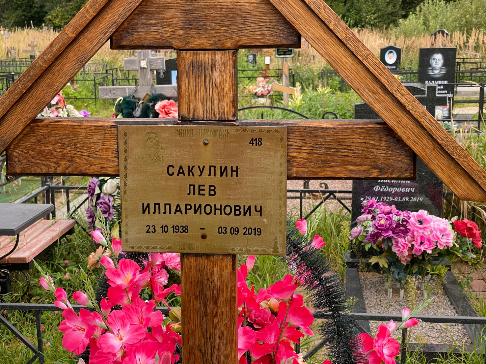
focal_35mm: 52
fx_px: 730
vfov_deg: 28.0
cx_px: 243
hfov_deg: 36.8
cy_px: 182
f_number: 2
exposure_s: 1/309
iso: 20
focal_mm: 6
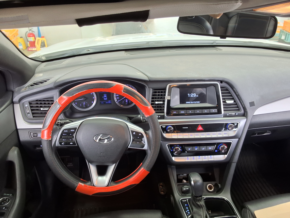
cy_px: 109
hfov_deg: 63.4
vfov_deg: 49.7
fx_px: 235
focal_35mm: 28
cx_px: 145
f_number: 1.9
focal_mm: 2.91
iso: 64
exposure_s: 1/40
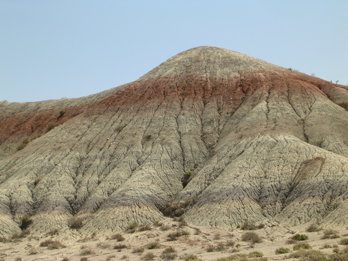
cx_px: 174
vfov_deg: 12.9
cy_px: 130
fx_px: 1156
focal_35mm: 115
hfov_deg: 17.1
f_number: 4.9
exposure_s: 1/393
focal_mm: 17.4
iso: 50
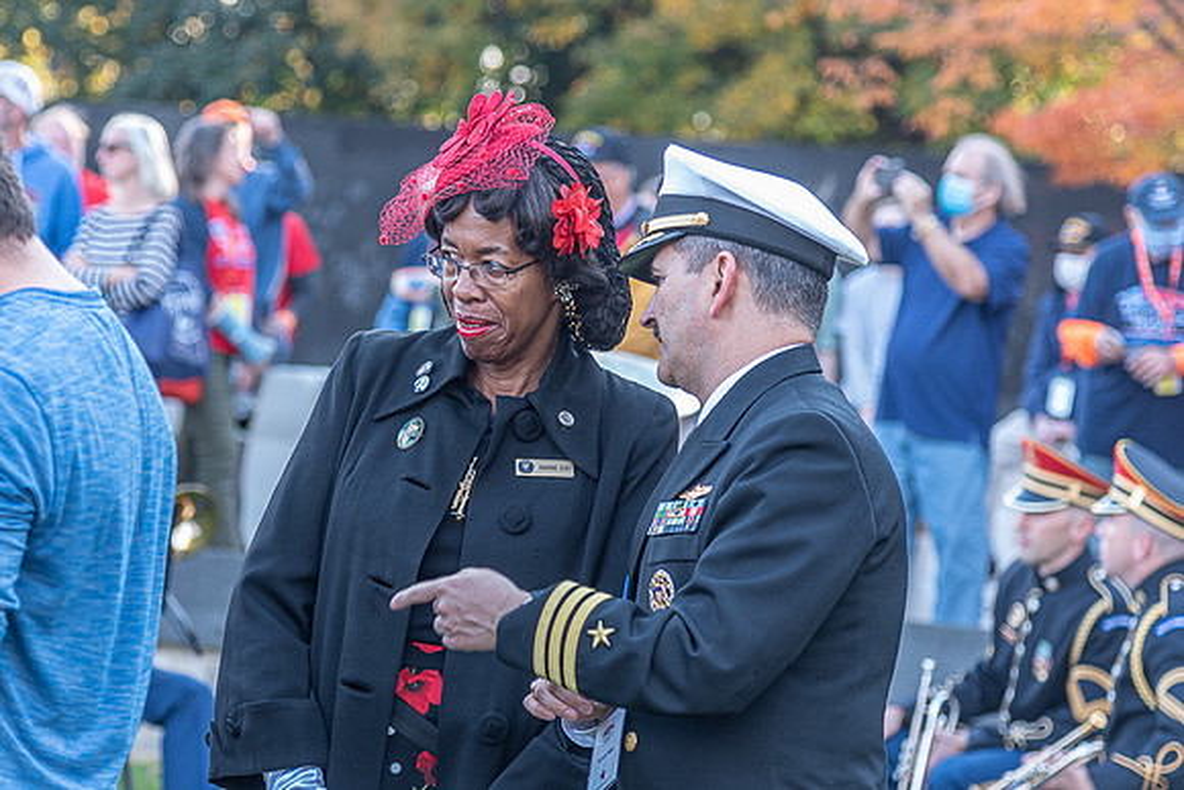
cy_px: 382
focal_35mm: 158
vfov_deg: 8.7
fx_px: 5204
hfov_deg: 13.0
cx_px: 466
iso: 500
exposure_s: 1/250
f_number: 4
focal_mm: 105
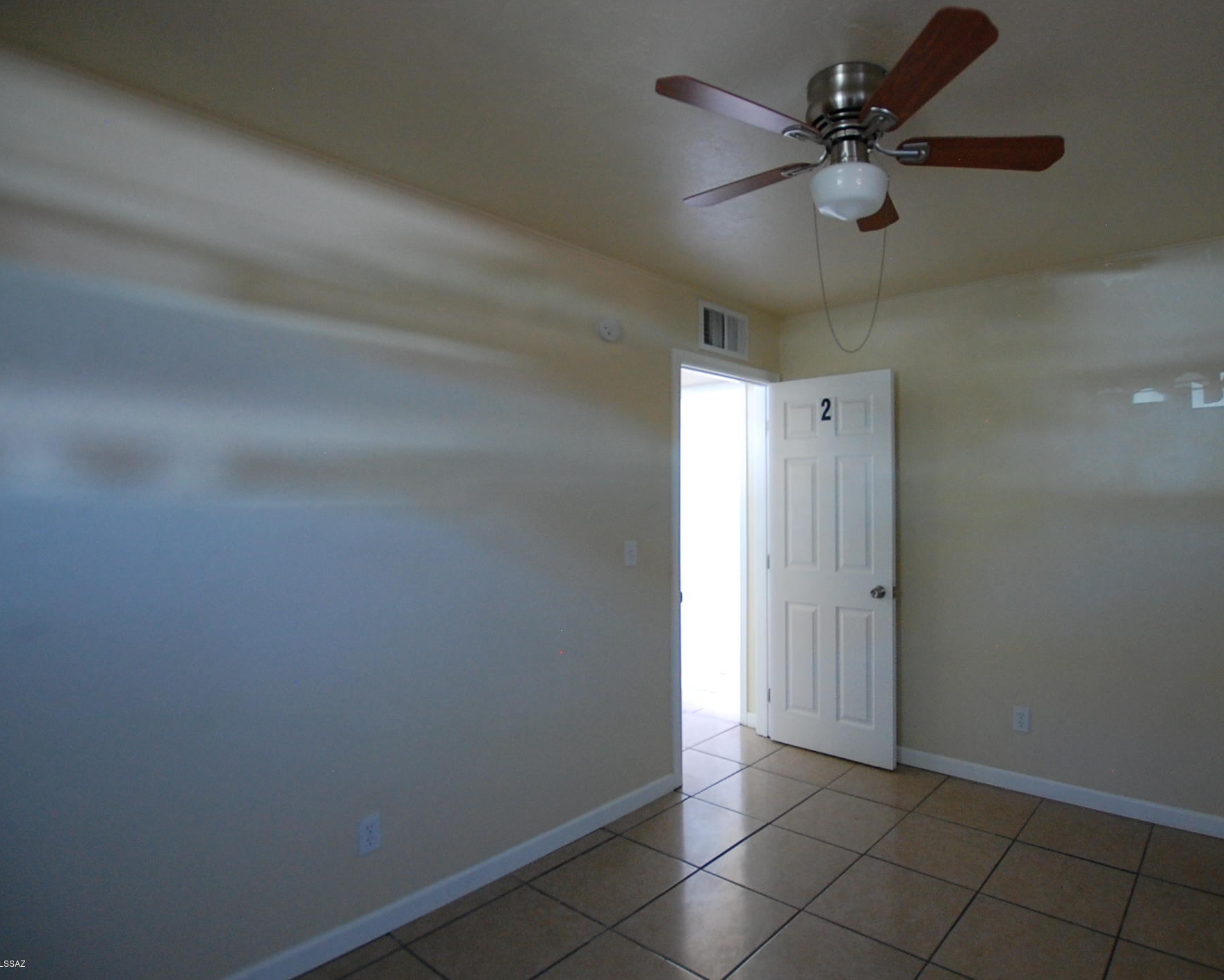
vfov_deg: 73.8
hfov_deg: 85.1
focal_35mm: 18
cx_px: 744
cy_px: 477
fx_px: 652
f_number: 3.5
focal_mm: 10
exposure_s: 1/20
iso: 800
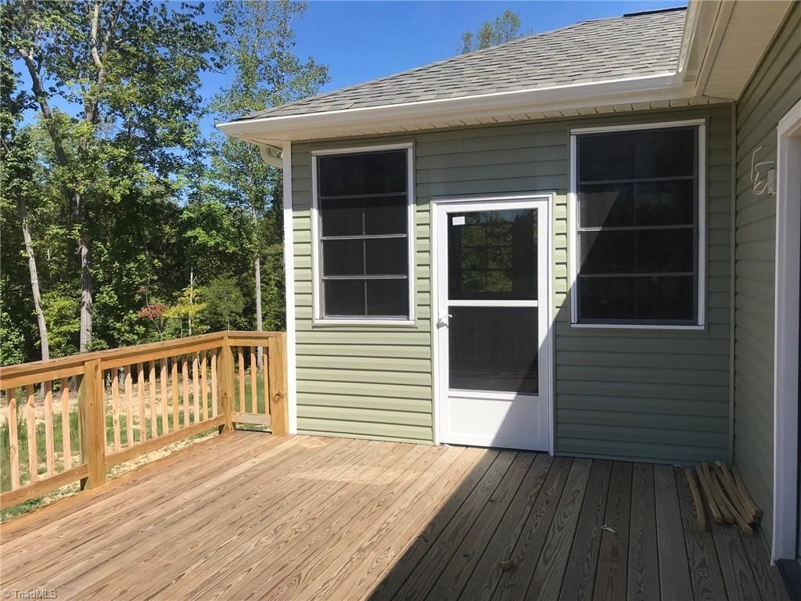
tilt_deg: -2.6
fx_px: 648
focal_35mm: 28
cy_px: 300
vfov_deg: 49.7
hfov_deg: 63.4
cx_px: 400
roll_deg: +0.0
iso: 20
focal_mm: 3.99
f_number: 1.8
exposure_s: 1/2336
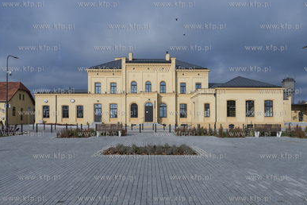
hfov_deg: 61.9
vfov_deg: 43.6
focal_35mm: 30
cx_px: 157
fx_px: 256
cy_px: 102
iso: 400
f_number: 6.3
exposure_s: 1/3200
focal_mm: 29
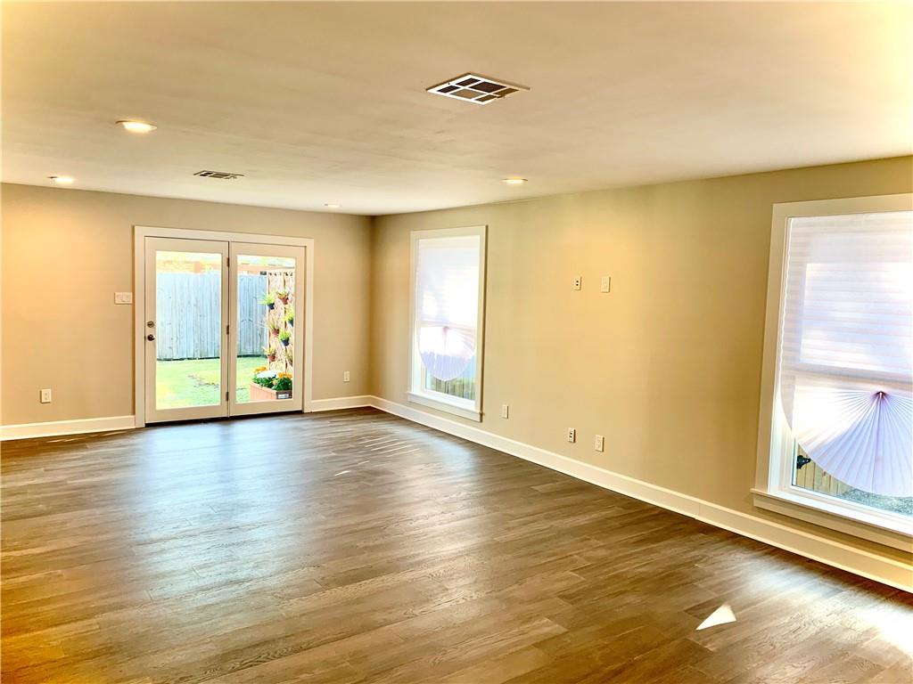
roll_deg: -1.9
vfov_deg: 53.1
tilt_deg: -5.1
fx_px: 686
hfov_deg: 67.3
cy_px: 342
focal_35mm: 26
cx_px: 456
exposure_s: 1/60
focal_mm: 4.25
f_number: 1.8
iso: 50
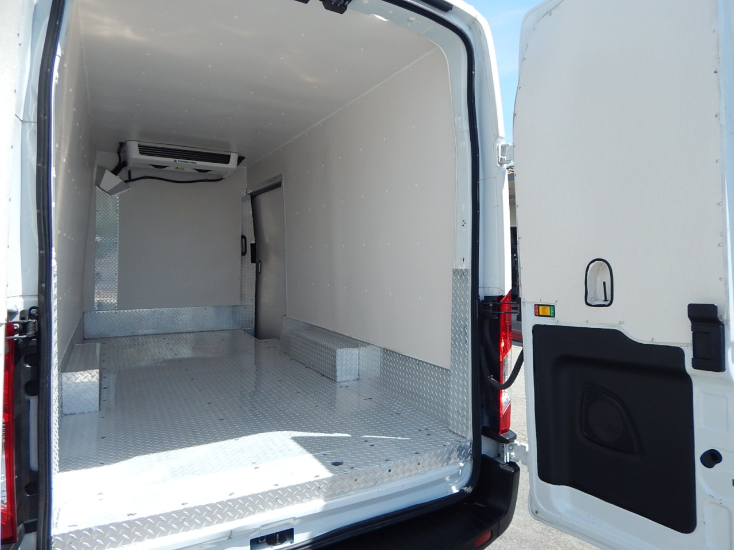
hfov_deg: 76.4
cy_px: 275
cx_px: 367
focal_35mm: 22
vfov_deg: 61.1
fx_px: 466
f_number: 6
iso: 125
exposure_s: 1/400
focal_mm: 4
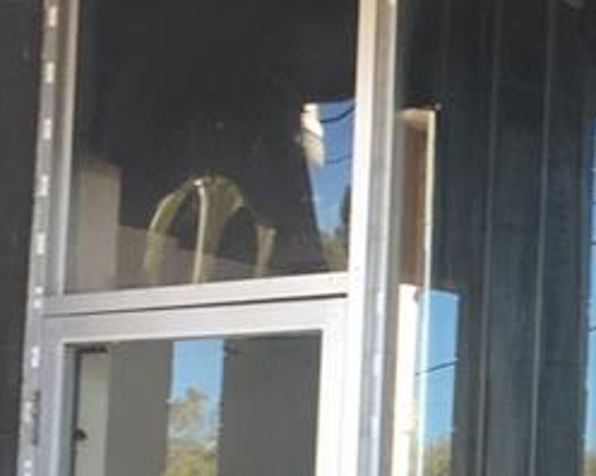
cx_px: 728
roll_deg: -2.7
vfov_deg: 11.1
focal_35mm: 137
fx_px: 2415
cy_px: 514
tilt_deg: +4.7
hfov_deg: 13.6
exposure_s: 1/120
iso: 32
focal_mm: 4.15
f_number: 2.2
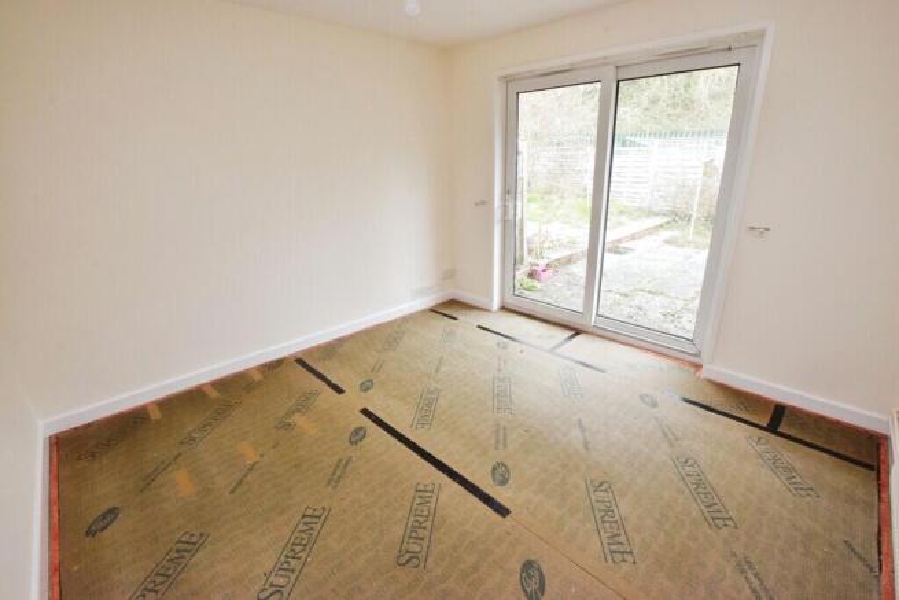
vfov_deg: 77.4
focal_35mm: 15
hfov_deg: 100.4
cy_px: 300
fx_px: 375
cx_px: 450
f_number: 16
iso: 800
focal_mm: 10
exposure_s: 1/20
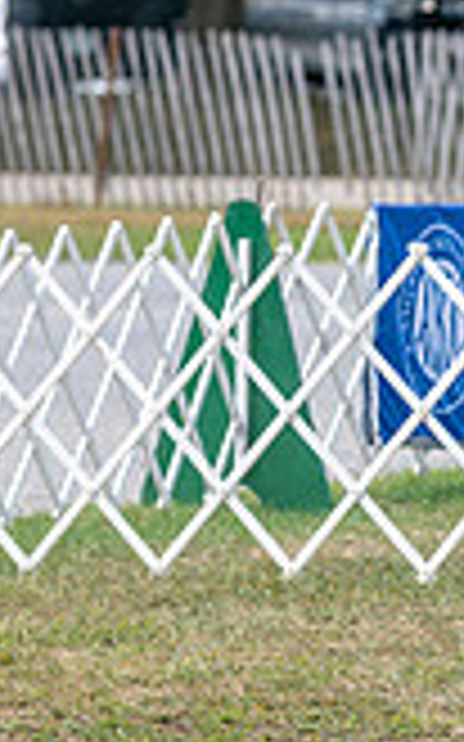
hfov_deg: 2.7
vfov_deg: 4.3
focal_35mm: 484
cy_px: -40
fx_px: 9801
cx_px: -520
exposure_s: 1/1250
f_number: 4
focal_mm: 116
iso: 400
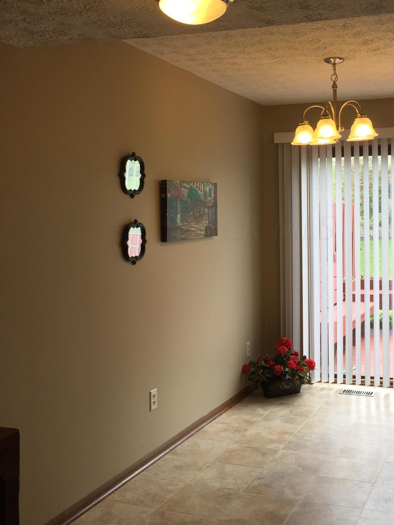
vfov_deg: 44.7
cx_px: 278
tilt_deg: -0.3
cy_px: 227
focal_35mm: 42
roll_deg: +2.0
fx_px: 637
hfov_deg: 33.9
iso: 32
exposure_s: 1/170
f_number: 2.2
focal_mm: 4.15
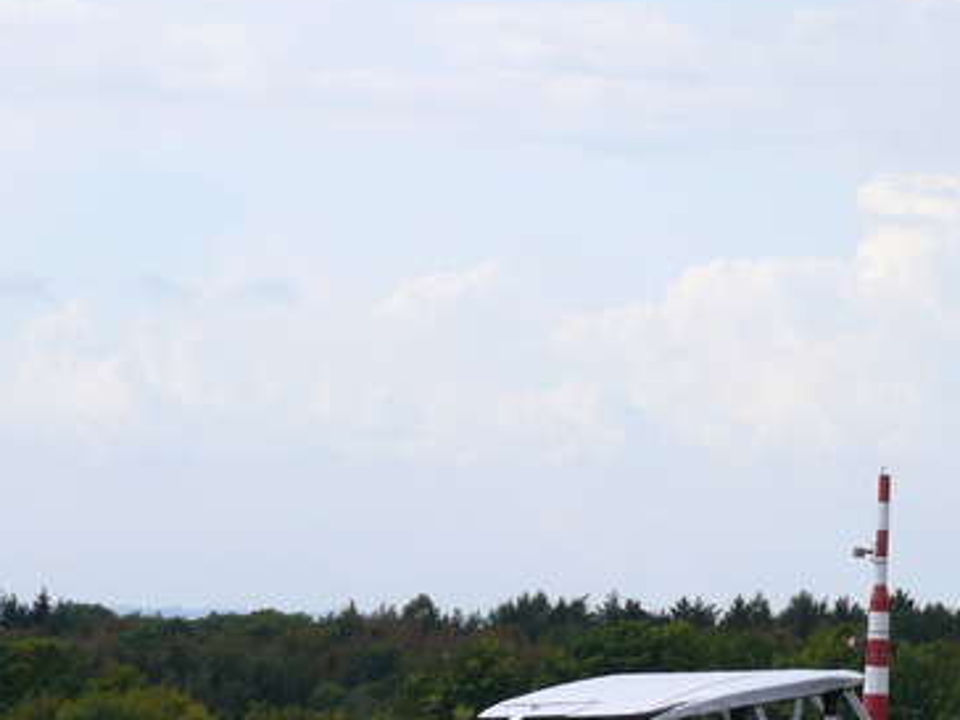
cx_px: 709
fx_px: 7932
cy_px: 709
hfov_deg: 6.9
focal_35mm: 286
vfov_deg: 5.2
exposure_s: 1/400
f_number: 5.6
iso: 100
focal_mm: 27.6
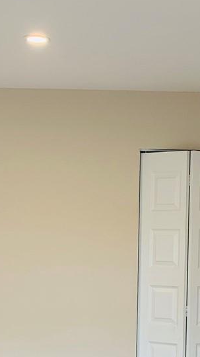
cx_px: 183
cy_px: 292
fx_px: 793
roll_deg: -1.0
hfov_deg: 14.2
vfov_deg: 24.8
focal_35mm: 84
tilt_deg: -2.8
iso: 50
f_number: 1.8
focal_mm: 4.25
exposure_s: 1/60
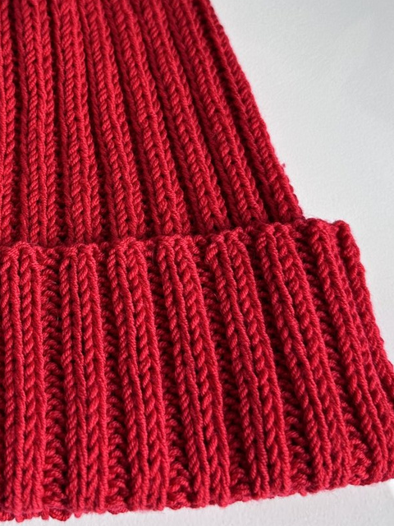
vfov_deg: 41.5
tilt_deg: -68.4
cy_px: 173
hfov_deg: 31.6
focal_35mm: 45
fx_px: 683
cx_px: 98
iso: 64
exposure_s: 1/121
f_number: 1.78
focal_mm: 6.86
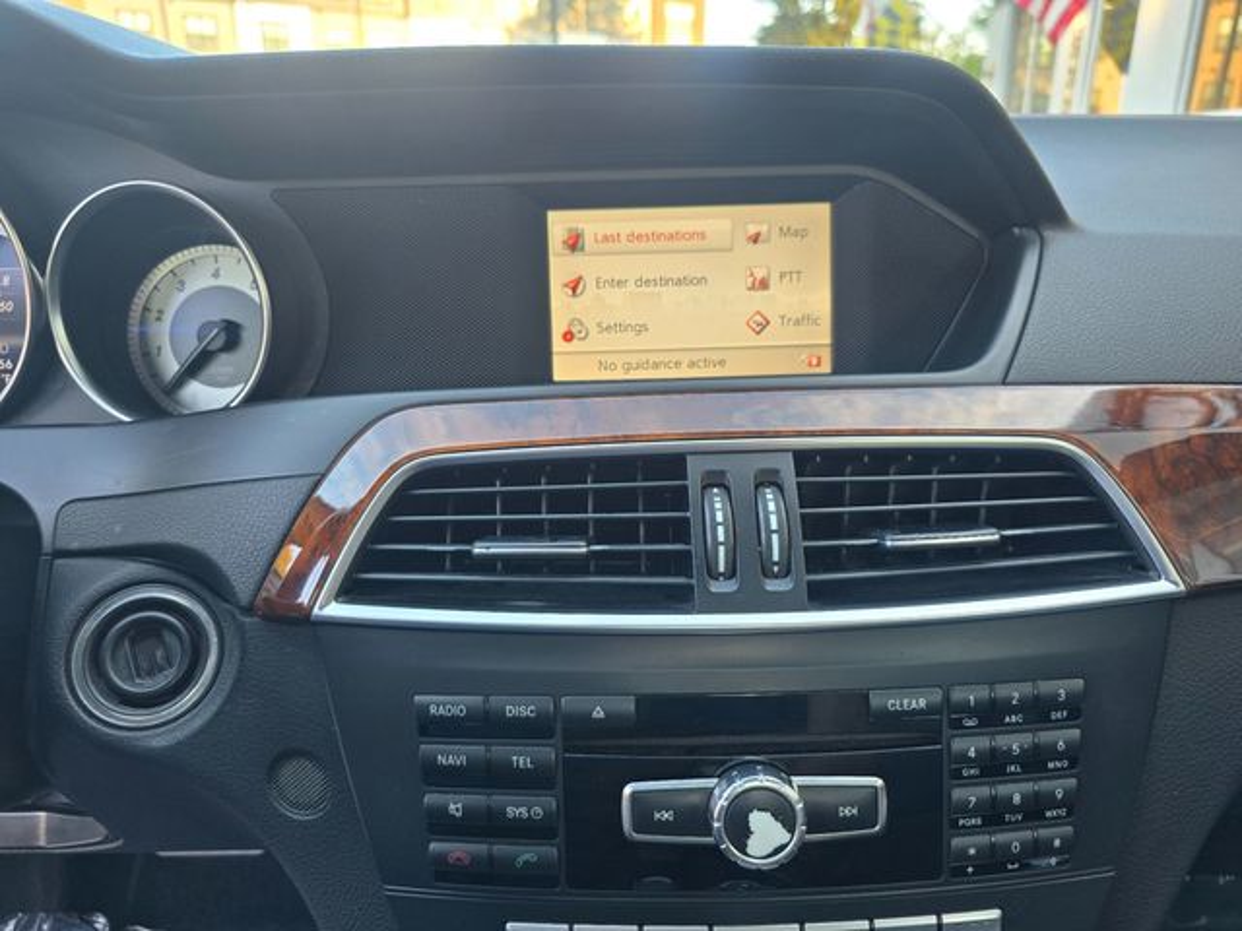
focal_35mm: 23
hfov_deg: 73.9
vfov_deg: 58.9
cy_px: 466
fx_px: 825
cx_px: 621
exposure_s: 1/60
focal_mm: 6.3
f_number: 1.7
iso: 80
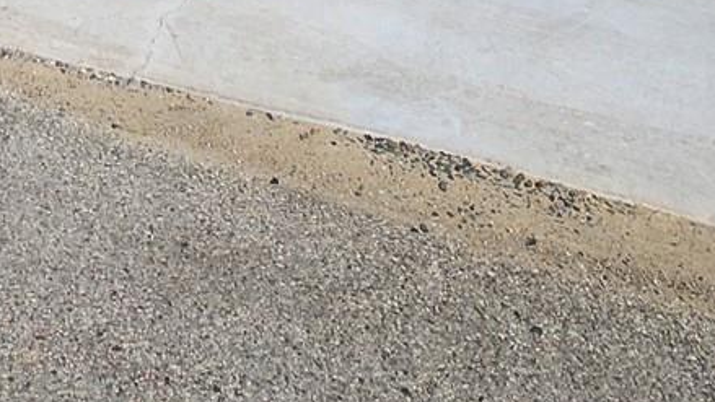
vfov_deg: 11.0
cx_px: 64
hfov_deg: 30.4
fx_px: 1251
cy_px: -827
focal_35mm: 66
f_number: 2.2
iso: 32
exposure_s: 1/2679
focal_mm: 1.74
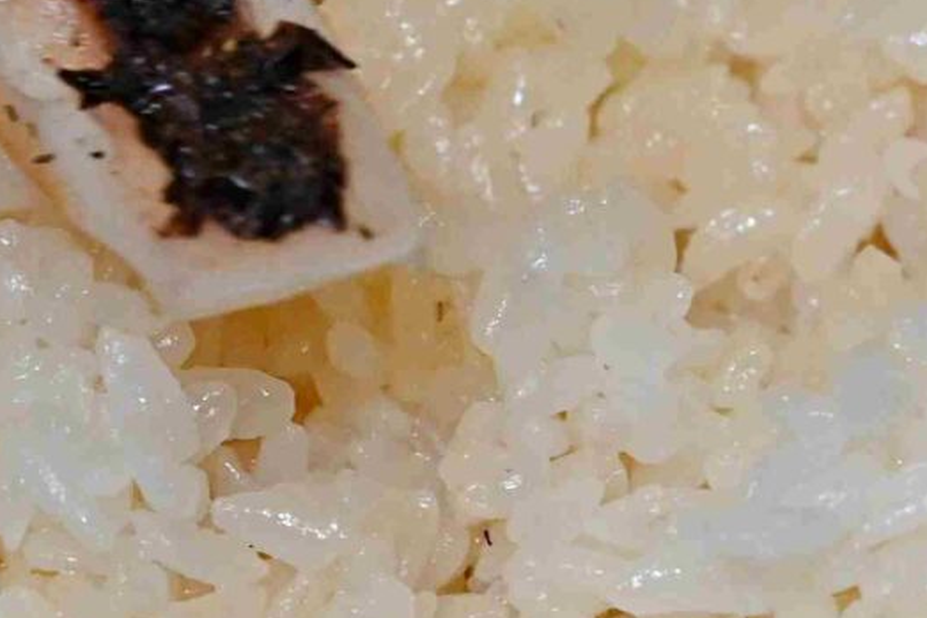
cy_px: 507
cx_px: -46
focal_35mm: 367
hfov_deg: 5.6
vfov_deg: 3.7
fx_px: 9452
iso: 1100
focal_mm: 50
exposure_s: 1/100
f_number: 4.5
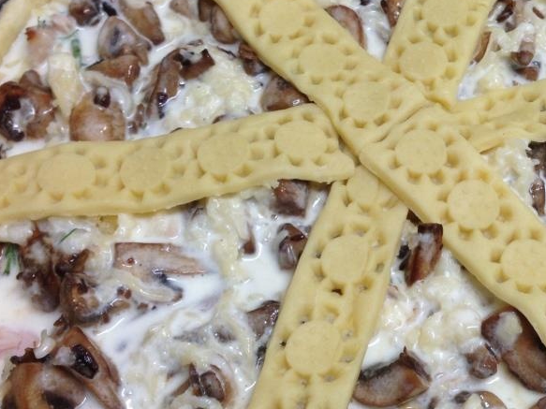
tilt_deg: -60.6
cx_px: 398
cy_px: 214
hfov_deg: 32.7
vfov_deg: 25.2
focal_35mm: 58
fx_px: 915
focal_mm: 4.12
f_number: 2.4
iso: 50
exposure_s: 1/24
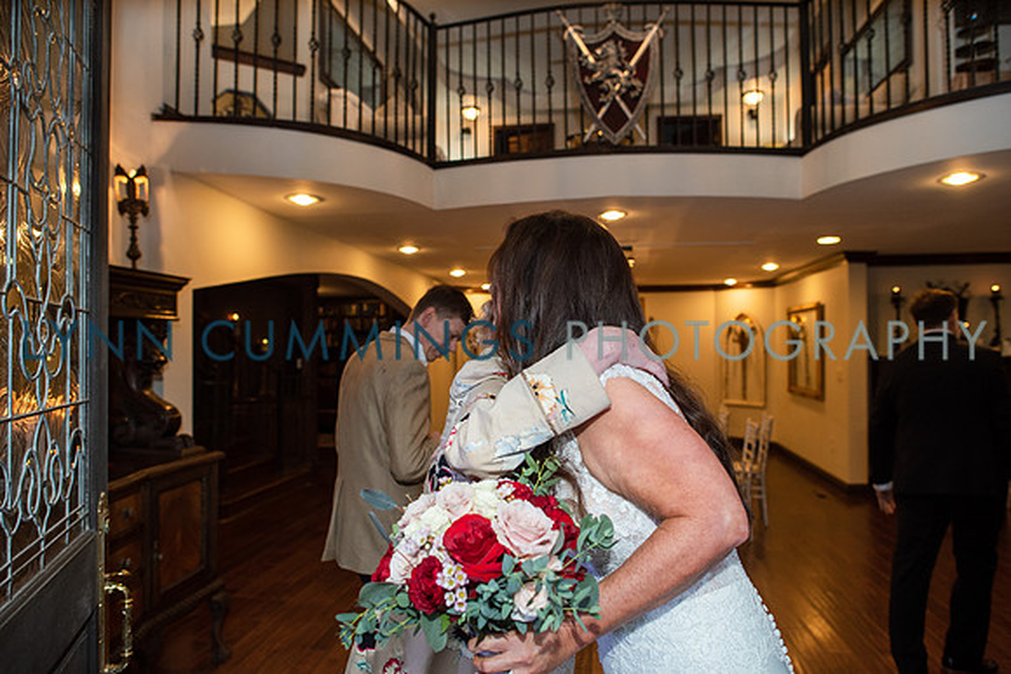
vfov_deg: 53.2
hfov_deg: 73.7
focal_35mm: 24
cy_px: 337
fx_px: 674
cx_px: 506
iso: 640
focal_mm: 24
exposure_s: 1/200
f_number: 3.2
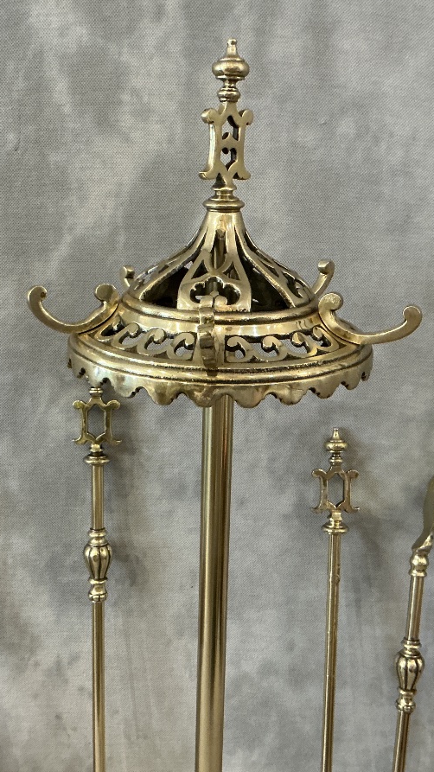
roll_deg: -1.2
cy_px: 387
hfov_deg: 29.0
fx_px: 839
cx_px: 188
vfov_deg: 49.4
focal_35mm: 41
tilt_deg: -17.1
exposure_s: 1/50
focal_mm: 3
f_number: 1.8
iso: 250
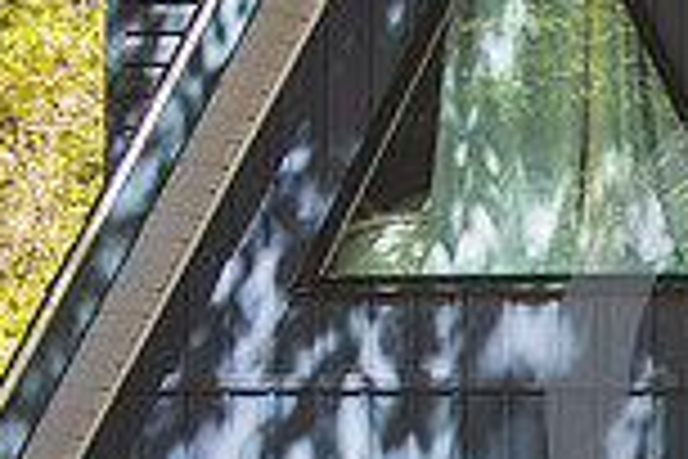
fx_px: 6631
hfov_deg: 5.8
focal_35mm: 347
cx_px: 1308
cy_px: 459
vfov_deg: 4.0
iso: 100
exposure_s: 1/400
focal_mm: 86
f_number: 2.8
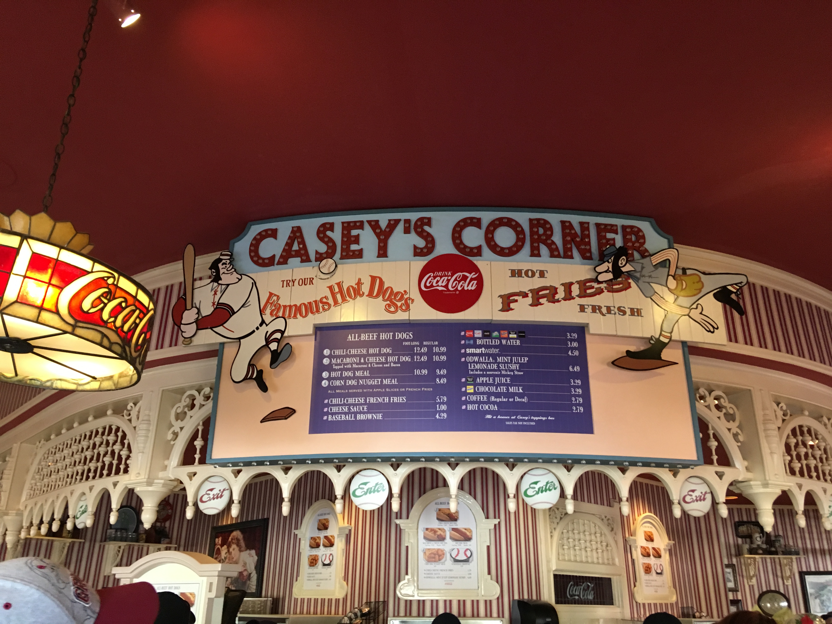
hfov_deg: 61.7
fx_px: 697
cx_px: 416
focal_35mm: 29
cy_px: 312
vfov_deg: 48.2
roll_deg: -0.7
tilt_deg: +24.2
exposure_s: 1/30
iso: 125
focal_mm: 4.15
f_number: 2.2
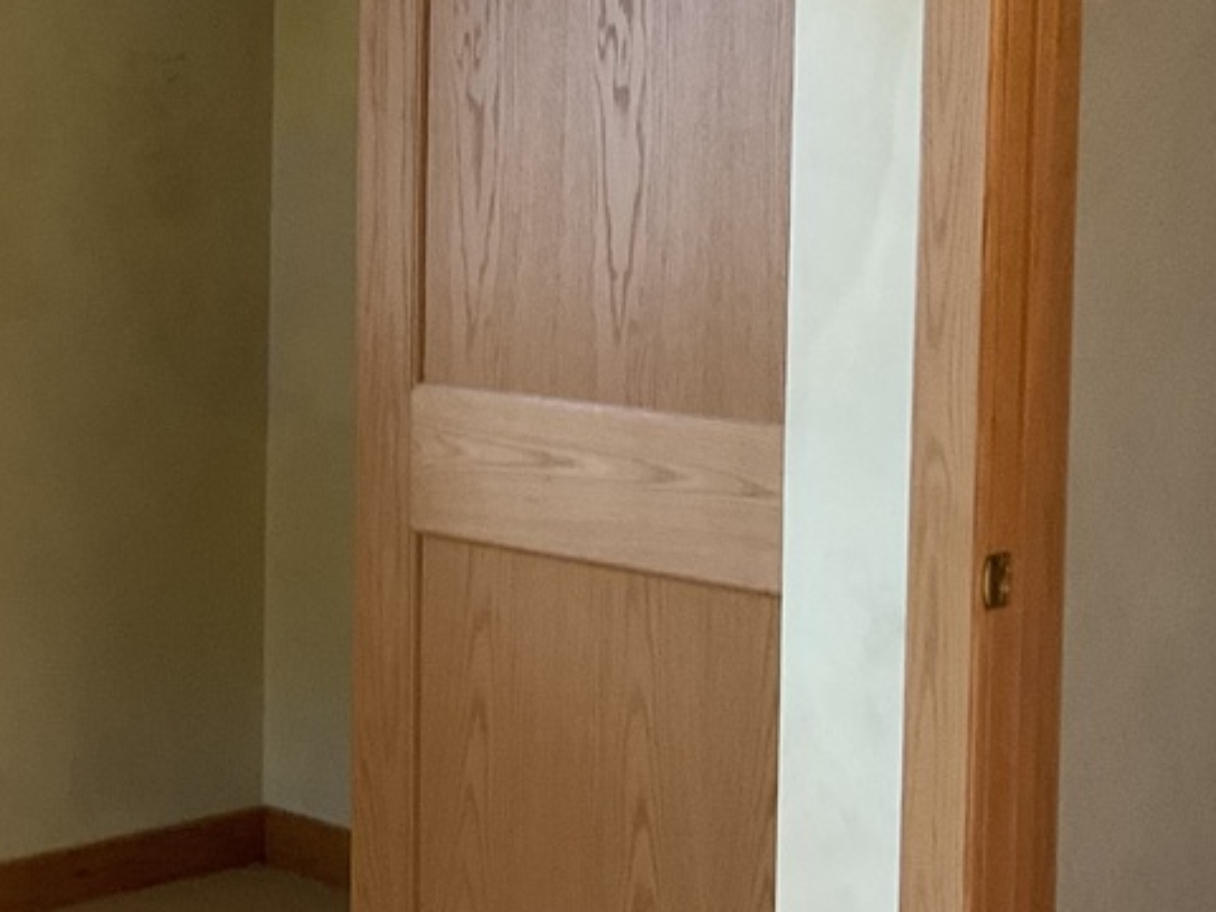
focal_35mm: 87
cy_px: 263
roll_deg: -0.7
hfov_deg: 21.2
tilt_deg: -4.6
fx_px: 3056
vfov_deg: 16.9
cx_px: -160
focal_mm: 3
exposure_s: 1/50
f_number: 1.8
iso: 80
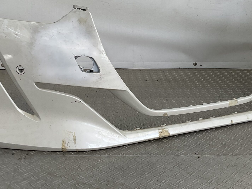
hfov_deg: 36.8
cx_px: 122
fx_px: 379
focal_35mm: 52
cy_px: 39
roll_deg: -2.2
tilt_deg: -9.5
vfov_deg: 27.5
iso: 16
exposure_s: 1/432
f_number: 1.8
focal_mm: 3
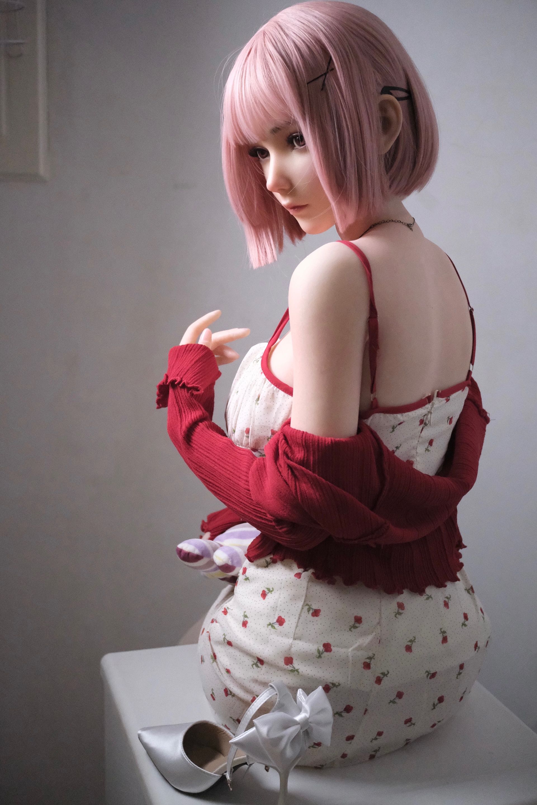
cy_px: 402
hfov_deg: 32.6
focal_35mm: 41
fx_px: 917
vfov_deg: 47.4
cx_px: 268
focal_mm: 27
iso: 12800
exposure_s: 1/900
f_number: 2.8
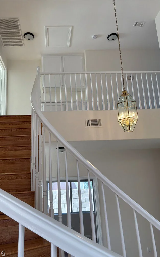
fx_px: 209
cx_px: 66
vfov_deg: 62.9
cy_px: 129
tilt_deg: +14.5
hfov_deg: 41.7
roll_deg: +2.5
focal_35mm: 30
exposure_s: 1/120
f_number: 1.8
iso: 40
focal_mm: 3
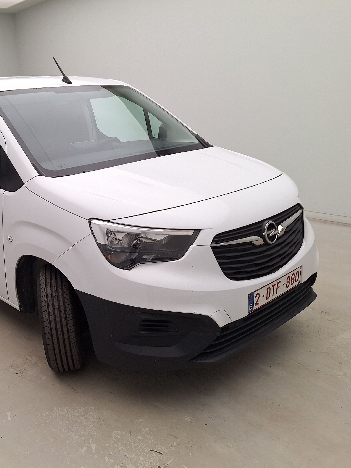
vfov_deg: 58.4
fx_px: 419
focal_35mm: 31
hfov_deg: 43.5
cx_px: 76
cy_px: 234
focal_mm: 5.54
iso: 40
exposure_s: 1/127
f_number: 1.8
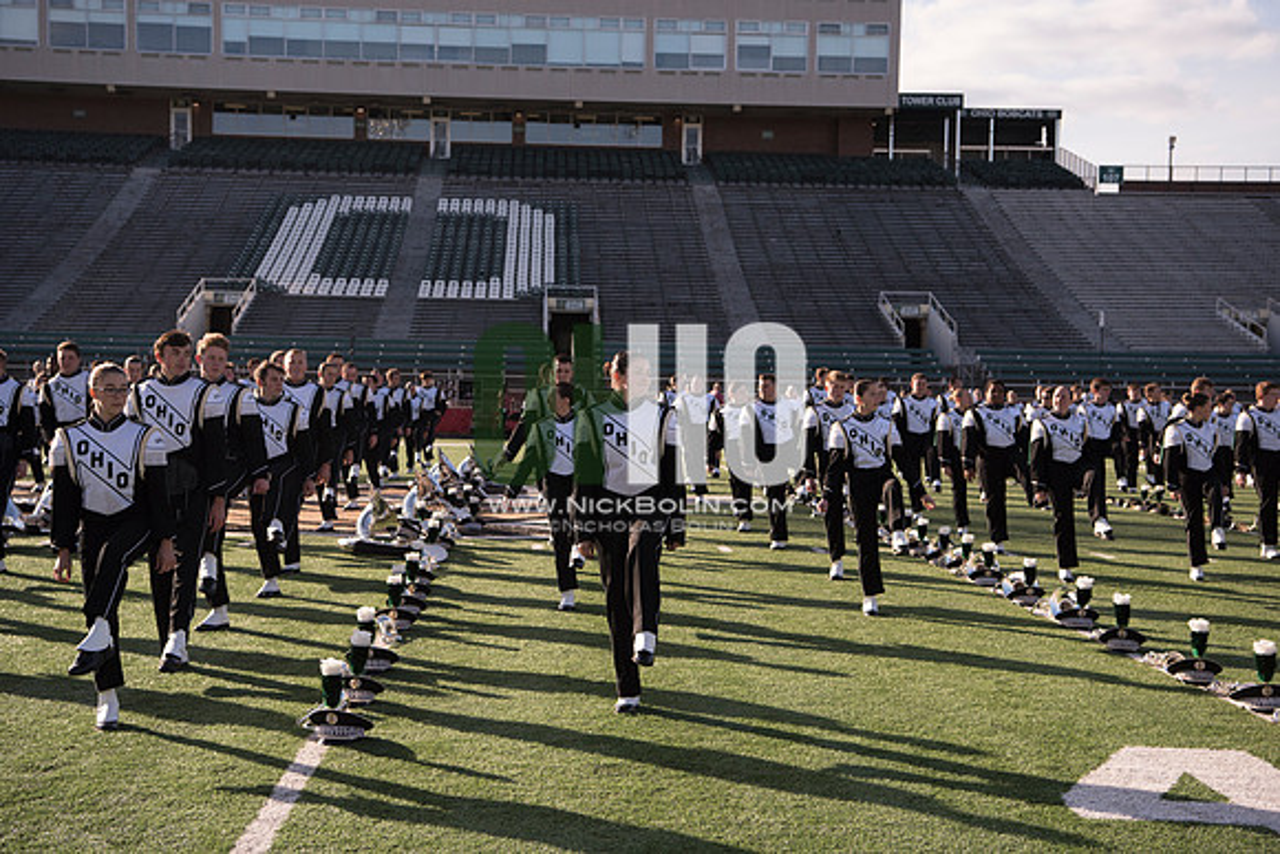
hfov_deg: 38.2
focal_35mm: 52
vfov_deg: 26.0
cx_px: 640
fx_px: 1849
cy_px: 427
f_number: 5
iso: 320
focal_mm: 52
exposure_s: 1/1250
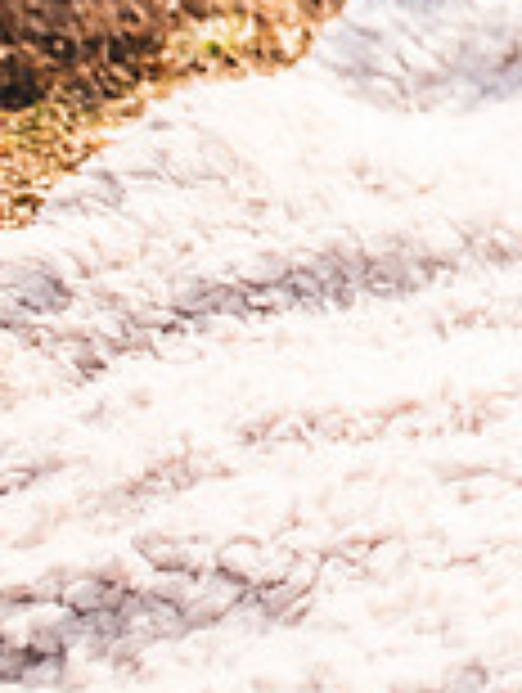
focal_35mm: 95
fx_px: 1905
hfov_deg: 11.5
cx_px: 1404
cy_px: 58
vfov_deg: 20.2
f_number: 2.8
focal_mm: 24
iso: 100
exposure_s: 1/500
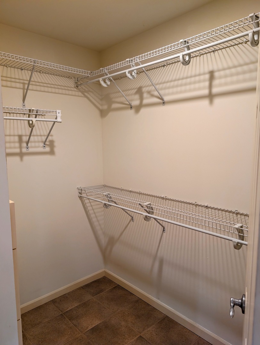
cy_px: 172
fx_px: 240
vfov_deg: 71.5
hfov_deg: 56.9
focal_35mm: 24
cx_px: 130
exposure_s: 1/24
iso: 102
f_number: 1.68
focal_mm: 6.9
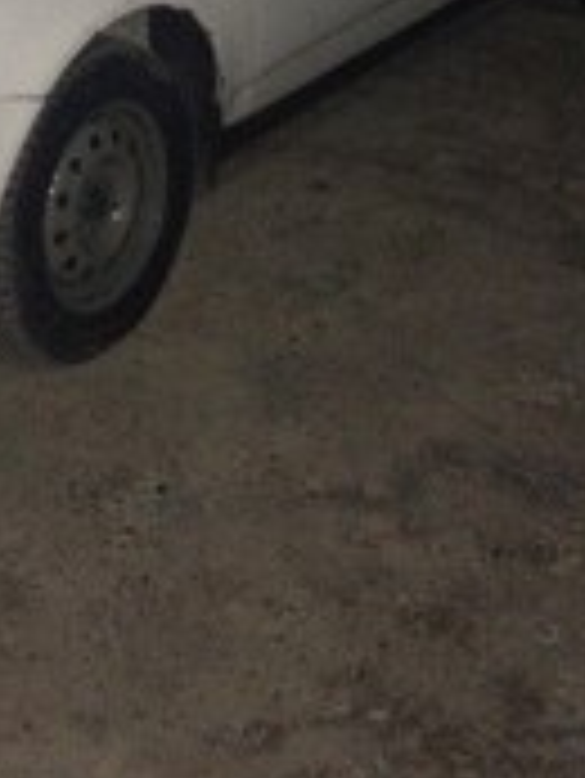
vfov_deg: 21.5
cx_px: 99
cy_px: -211
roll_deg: +1.7
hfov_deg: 17.6
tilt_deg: -11.5
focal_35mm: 83
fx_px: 1868
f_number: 2.2
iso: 400
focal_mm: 4.15
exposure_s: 1/17
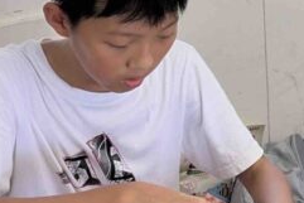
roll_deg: -0.1
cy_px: -10
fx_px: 972
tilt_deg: -20.5
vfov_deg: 11.8
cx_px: 418
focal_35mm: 115
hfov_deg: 16.6
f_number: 1.6
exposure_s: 1/122
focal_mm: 5.96
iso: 64
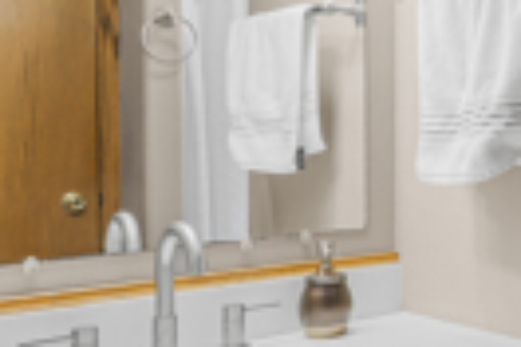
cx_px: 695
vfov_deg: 26.4
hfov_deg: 30.0
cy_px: 205
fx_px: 738
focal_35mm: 51
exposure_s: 1.3
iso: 100
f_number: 8
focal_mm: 10
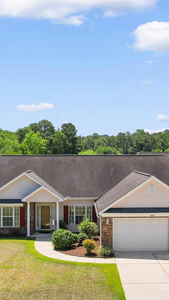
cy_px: 148
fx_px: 374
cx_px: 93
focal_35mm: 47
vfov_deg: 43.7
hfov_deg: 25.4
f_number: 2.8
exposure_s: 1/400
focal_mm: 8.38
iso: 110
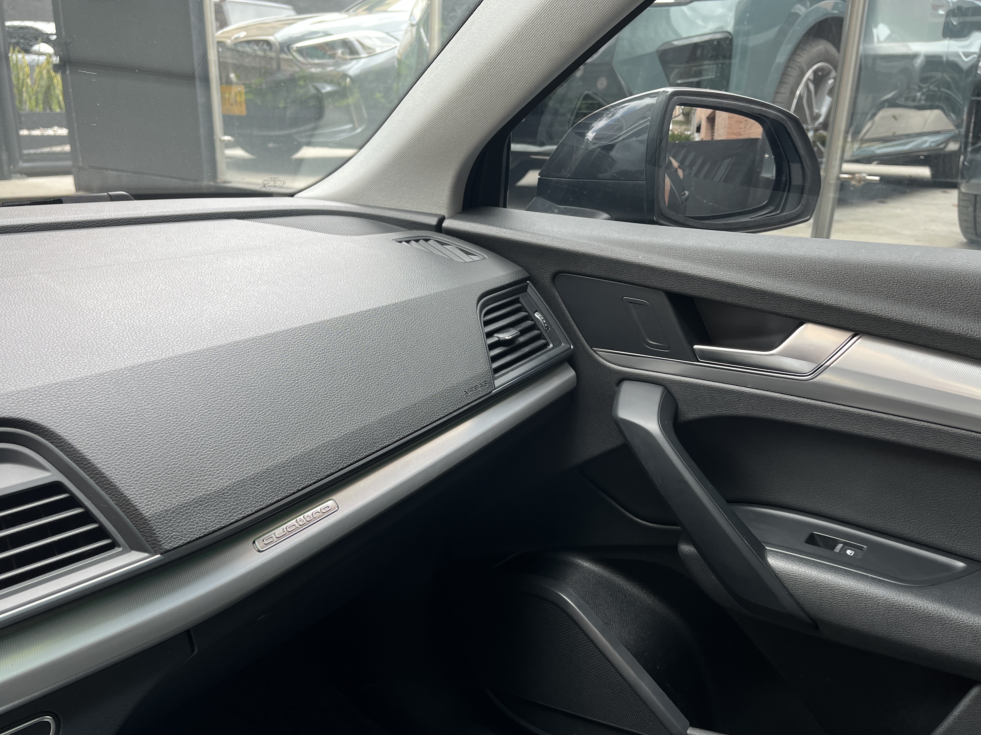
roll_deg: -1.0
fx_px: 822
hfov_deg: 61.5
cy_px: 395
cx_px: 445
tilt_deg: -20.0
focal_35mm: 29
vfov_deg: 48.2
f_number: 1.6
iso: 32
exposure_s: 1/122
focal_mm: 5.1
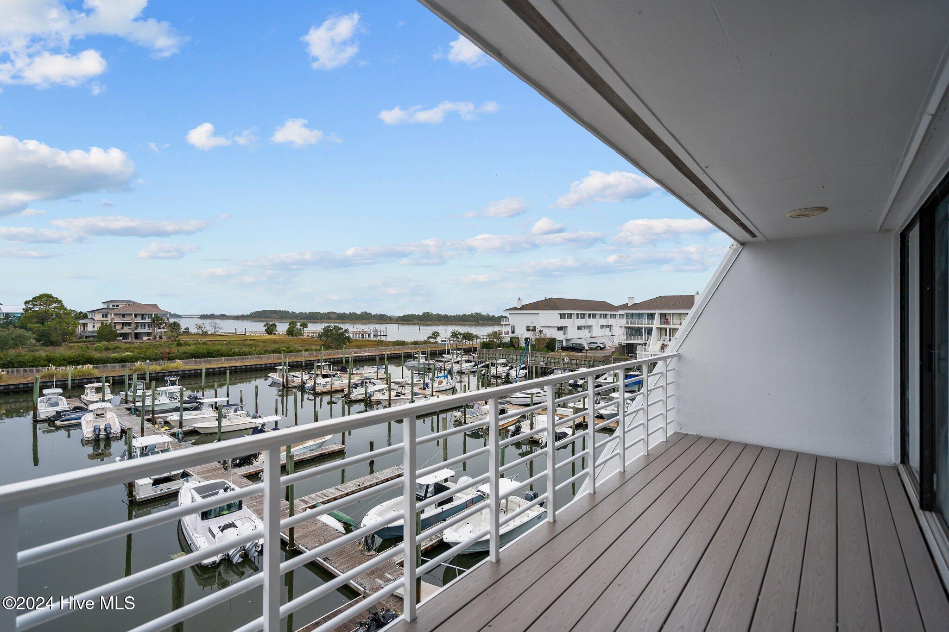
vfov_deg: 73.7
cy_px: 316
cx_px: 474
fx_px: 422
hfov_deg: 96.7
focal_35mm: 16
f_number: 4
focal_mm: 16
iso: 250
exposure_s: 1/800
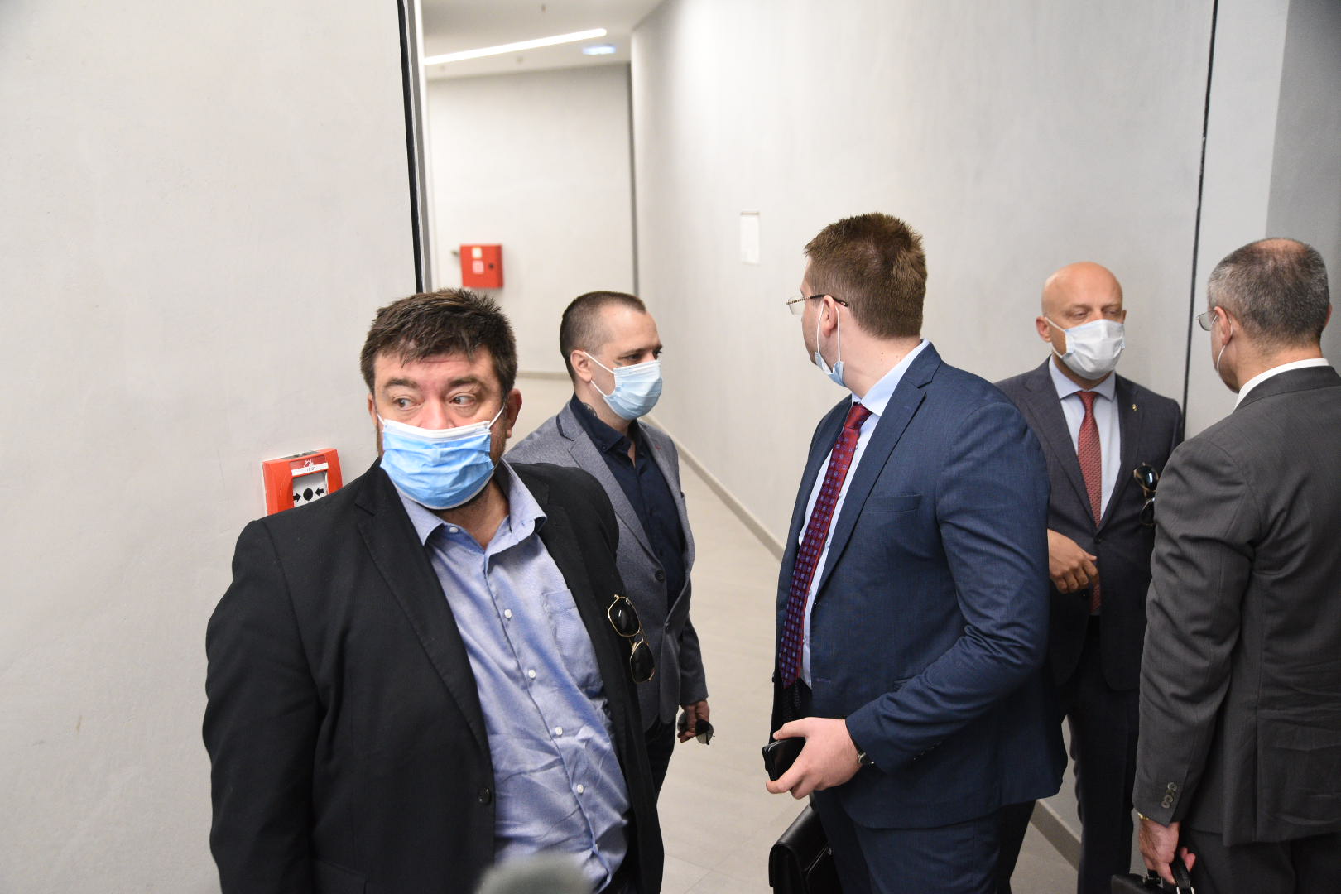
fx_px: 1192
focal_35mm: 32
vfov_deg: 41.1
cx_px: 670
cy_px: 447
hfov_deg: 58.7
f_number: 4
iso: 2500
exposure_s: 1/200
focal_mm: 32
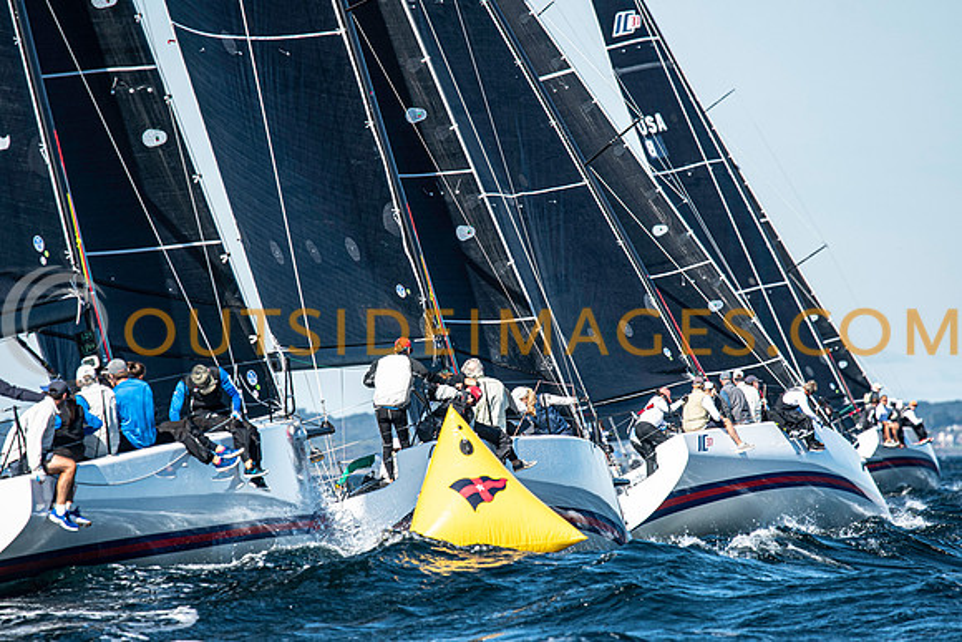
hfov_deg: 4.6
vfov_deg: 3.1
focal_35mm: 450
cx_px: 481
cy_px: 321
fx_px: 12027
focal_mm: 300
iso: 320
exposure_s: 1/2000
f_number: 5
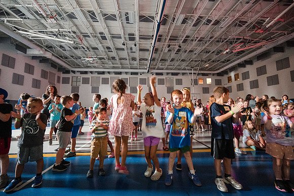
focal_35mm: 15
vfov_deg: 78.7
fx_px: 120
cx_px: 147
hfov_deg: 101.8
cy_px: 95
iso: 18000
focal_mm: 14
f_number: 4
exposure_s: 1/60
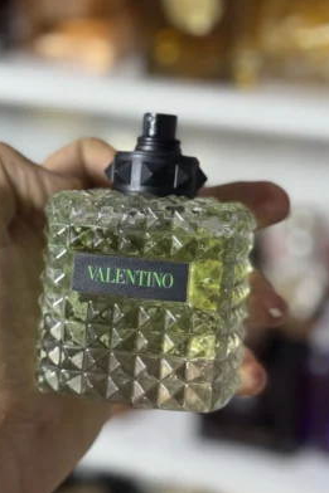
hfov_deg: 18.6
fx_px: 1002
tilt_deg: -26.8
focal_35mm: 73
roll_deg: -0.8
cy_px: 246
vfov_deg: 27.7
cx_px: 122
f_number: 1.78
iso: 160
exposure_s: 1/50
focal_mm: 6.76
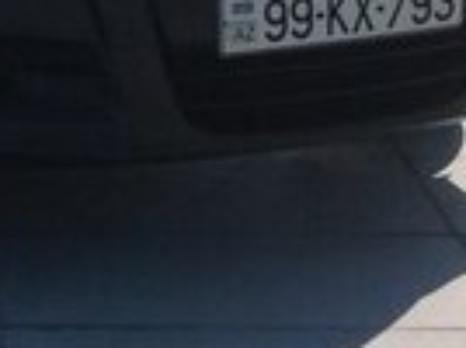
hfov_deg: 11.3
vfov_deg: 8.4
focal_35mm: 172
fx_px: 2311
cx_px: -56
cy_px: -151
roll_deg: -0.5
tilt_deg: -11.3
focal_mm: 4.28
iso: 50
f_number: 2.4
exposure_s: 1/2519
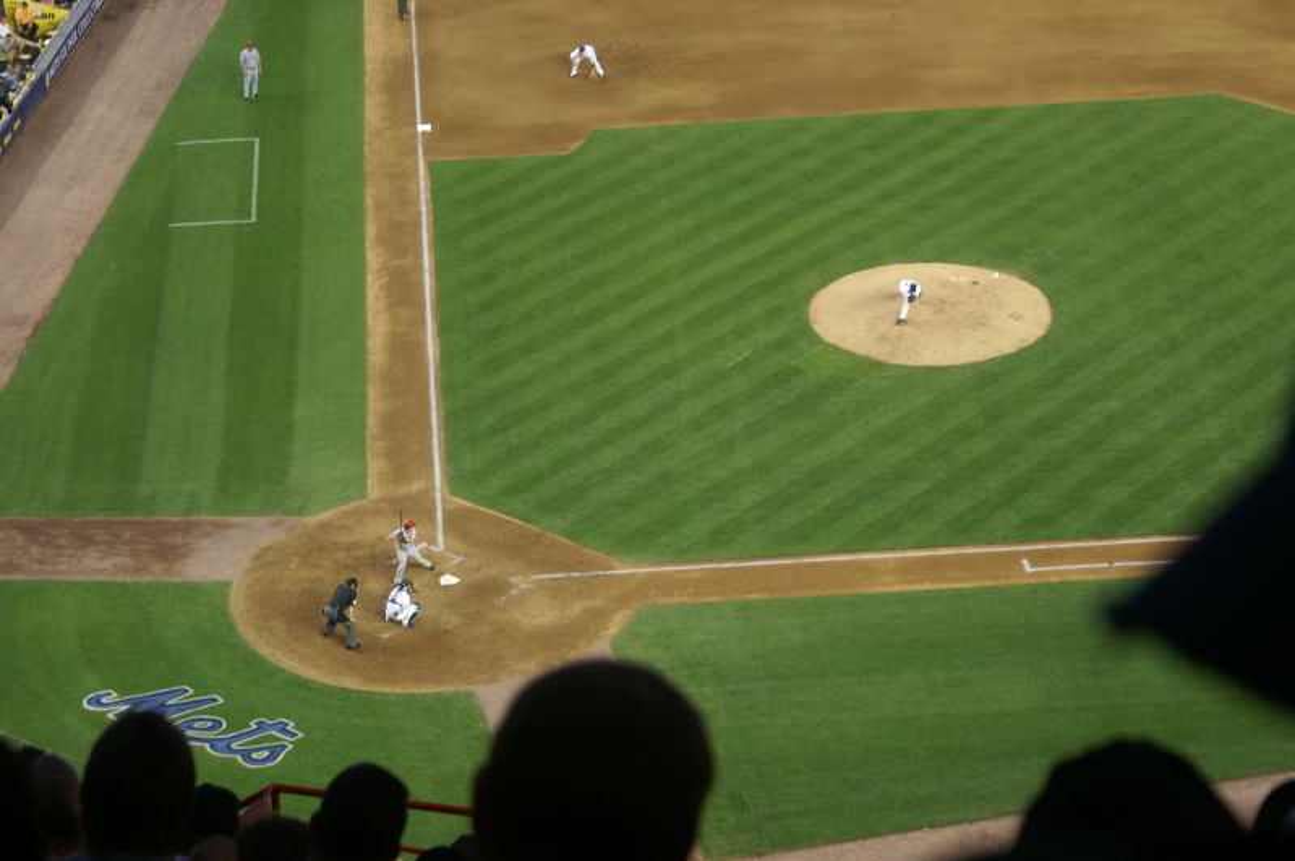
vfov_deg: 13.0
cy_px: 430
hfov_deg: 19.5
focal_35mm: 105
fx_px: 3773
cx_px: 648
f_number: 5.6
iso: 200
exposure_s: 1/30
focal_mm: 70
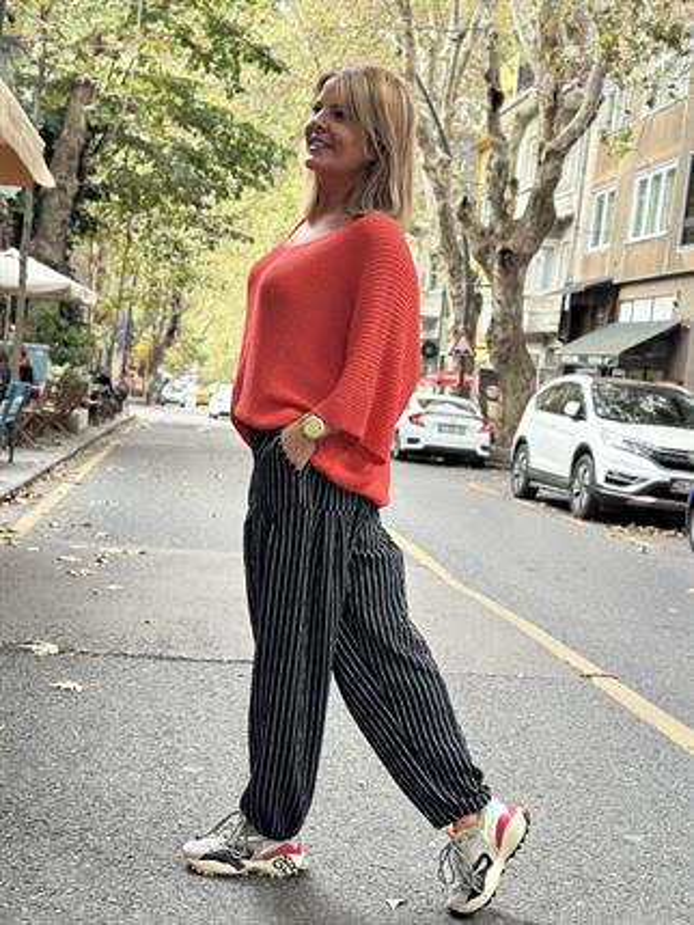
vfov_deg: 39.6
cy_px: 462
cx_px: 347
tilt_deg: -4.7
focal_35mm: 48
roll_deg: -7.5
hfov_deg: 30.3
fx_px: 1282
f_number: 1.78
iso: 100
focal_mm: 6.86
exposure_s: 1/121
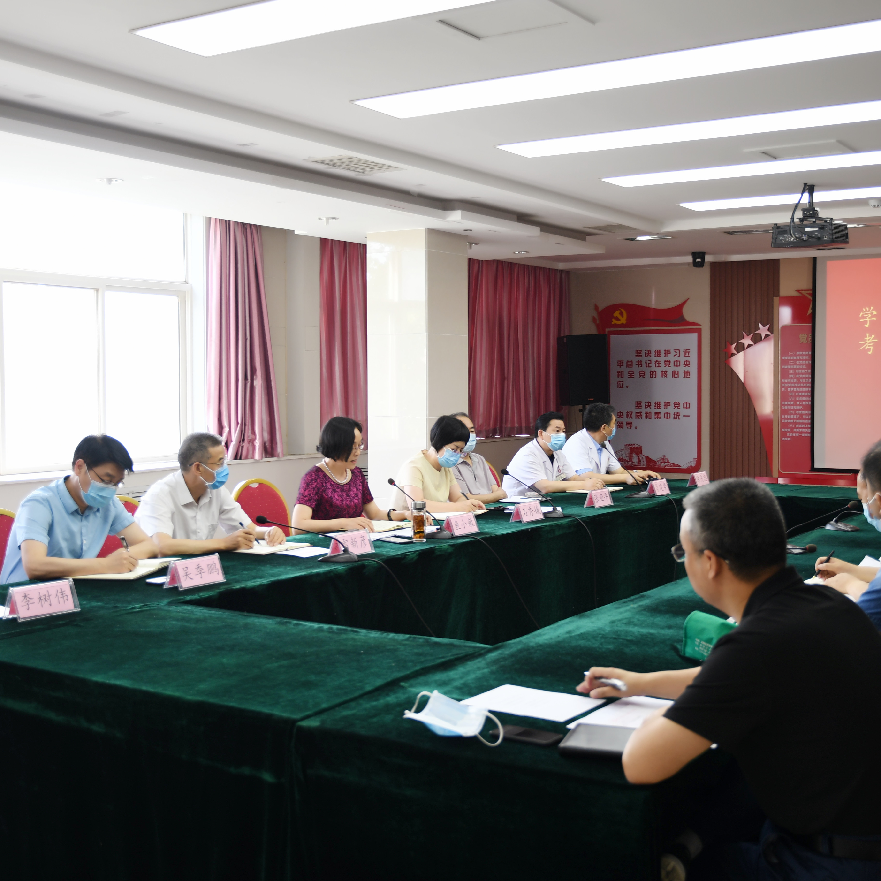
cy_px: 446
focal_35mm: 39
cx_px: 501
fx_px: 1123
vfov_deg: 42.8
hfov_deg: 42.7
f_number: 2.8
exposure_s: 1/30
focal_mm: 20
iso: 125
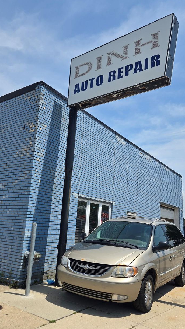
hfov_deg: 41.5
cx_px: 89
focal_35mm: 28
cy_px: 169
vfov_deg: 67.9
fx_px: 244
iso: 25
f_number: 1.8
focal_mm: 5.4
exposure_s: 1/2378
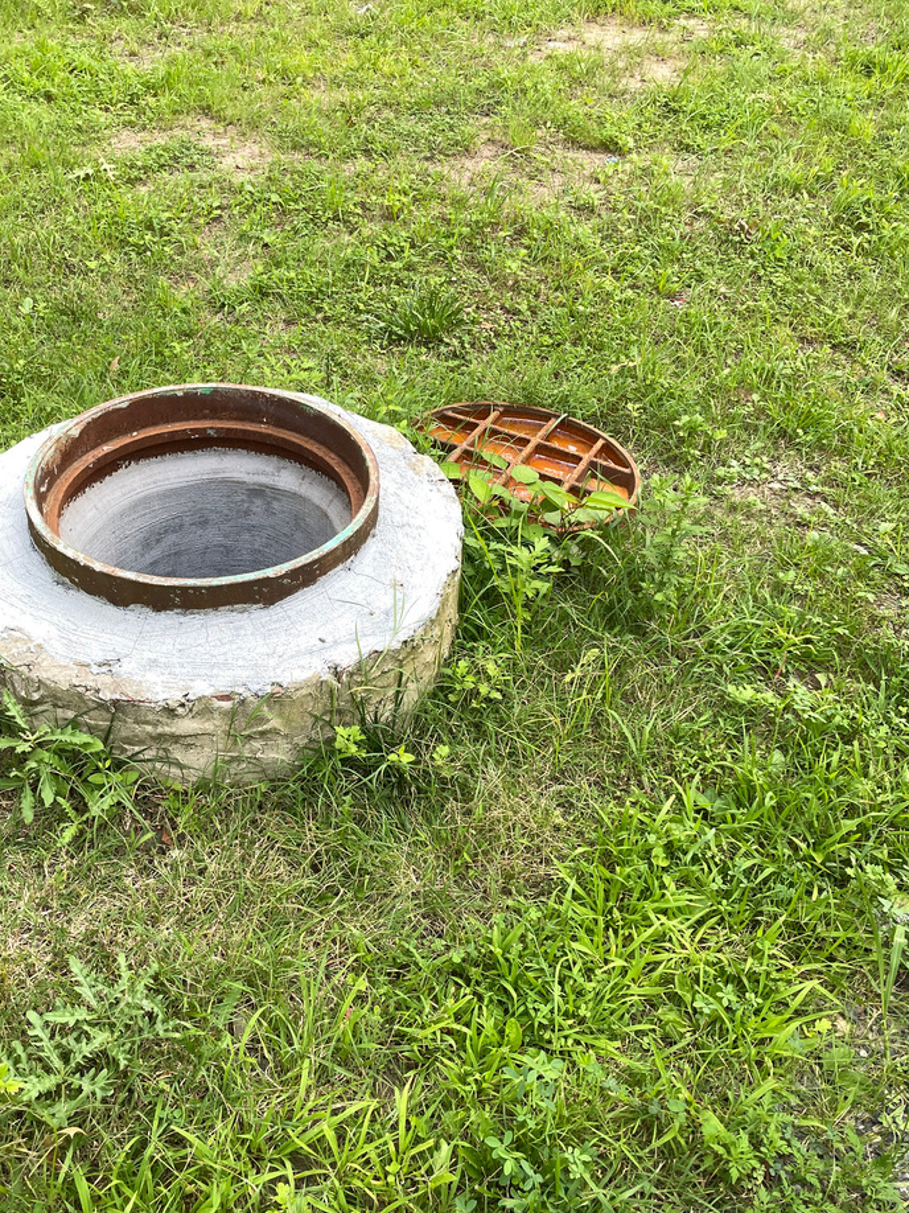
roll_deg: -2.0
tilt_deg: -37.7
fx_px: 1191
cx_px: 366
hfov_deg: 41.6
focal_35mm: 34
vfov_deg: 53.9
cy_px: 576
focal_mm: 4.2
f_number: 1.6
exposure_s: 1/121
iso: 50
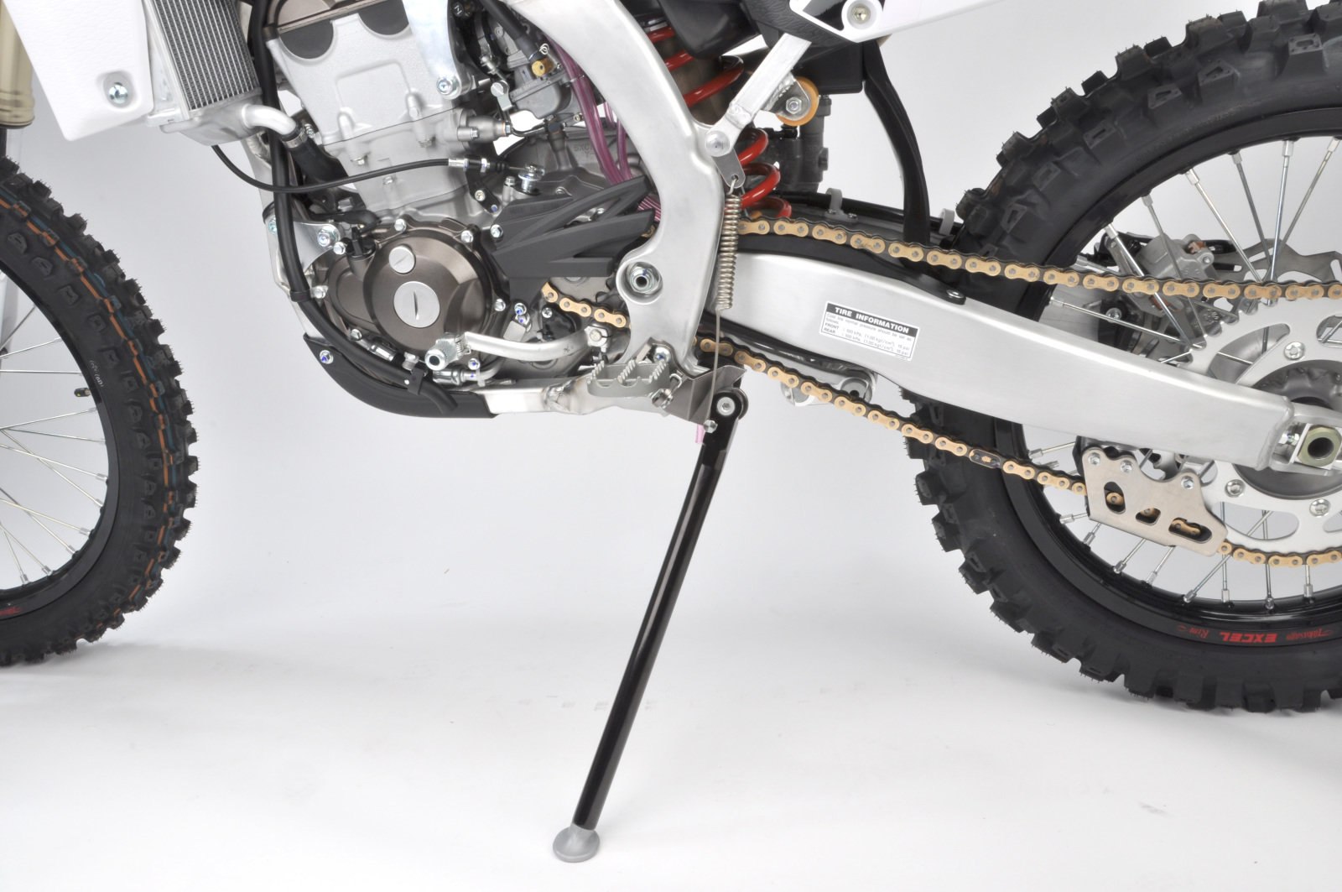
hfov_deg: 62.0
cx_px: 671
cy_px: 446
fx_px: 1117
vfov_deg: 43.5
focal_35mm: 30
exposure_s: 1/5
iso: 200
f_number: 22
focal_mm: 20
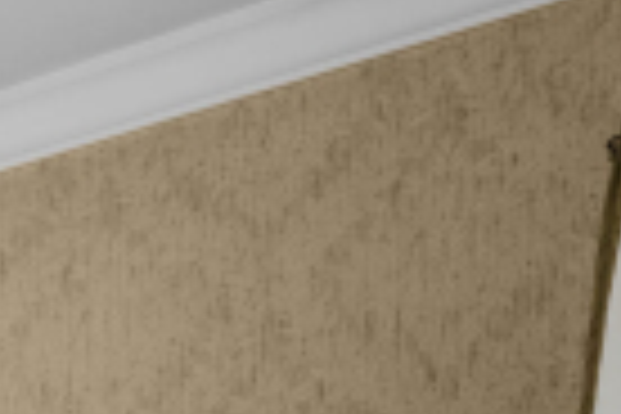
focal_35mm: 87
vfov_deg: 12.0
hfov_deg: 14.2
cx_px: -925
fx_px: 1501
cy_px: 1058
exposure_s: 1/1.67
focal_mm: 16
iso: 400
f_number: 11
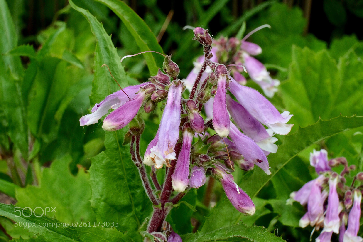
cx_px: 182
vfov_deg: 21.2
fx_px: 645
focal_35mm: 64
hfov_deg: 31.4
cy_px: 121
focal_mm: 42.5
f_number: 22
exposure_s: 1/100
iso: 800
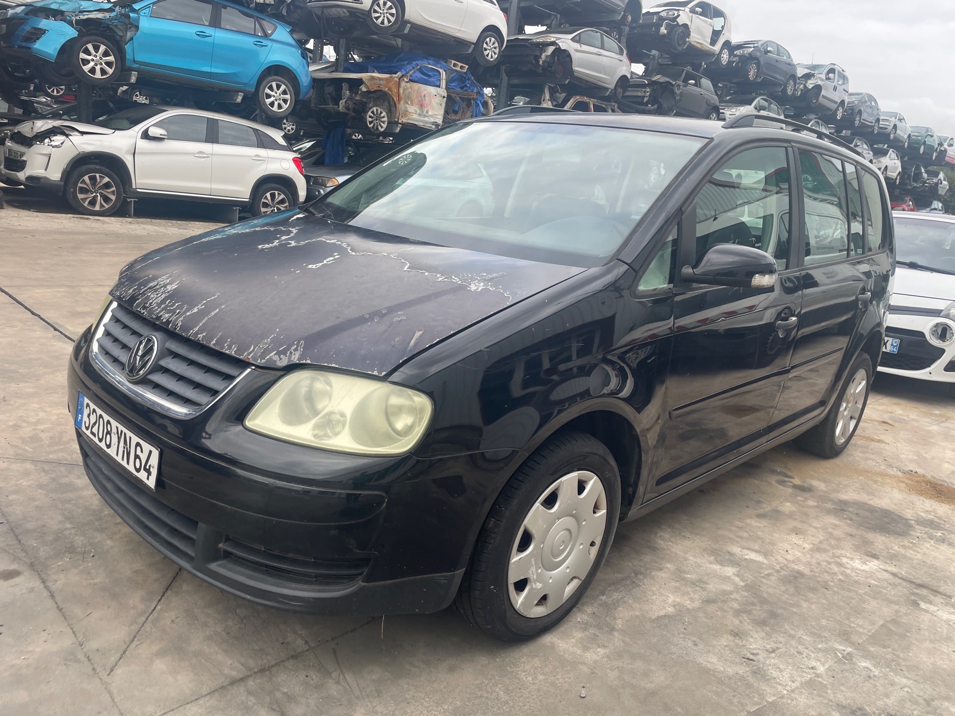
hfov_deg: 67.3
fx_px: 717
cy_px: 358
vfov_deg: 53.1
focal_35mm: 26
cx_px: 478
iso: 32
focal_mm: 4.2
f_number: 1.6
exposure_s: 1/403
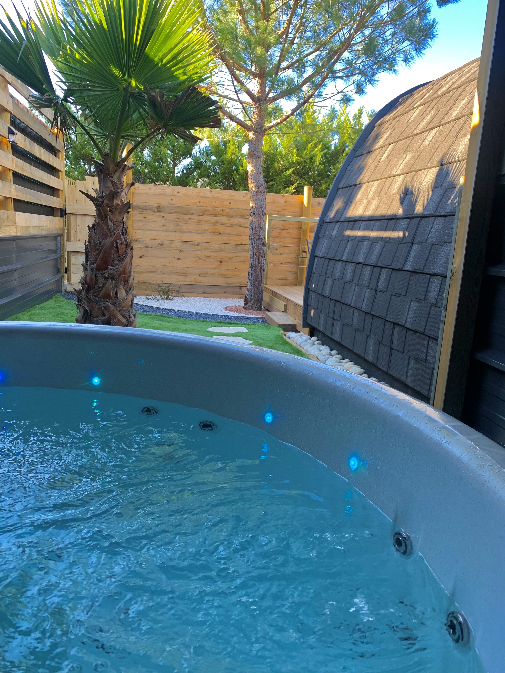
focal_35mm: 26
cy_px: 336
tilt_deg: -9.5
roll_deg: -3.1
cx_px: 252
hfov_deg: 53.1
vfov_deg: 67.3
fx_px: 506
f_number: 1.8
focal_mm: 4.25
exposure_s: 1/121
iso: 32
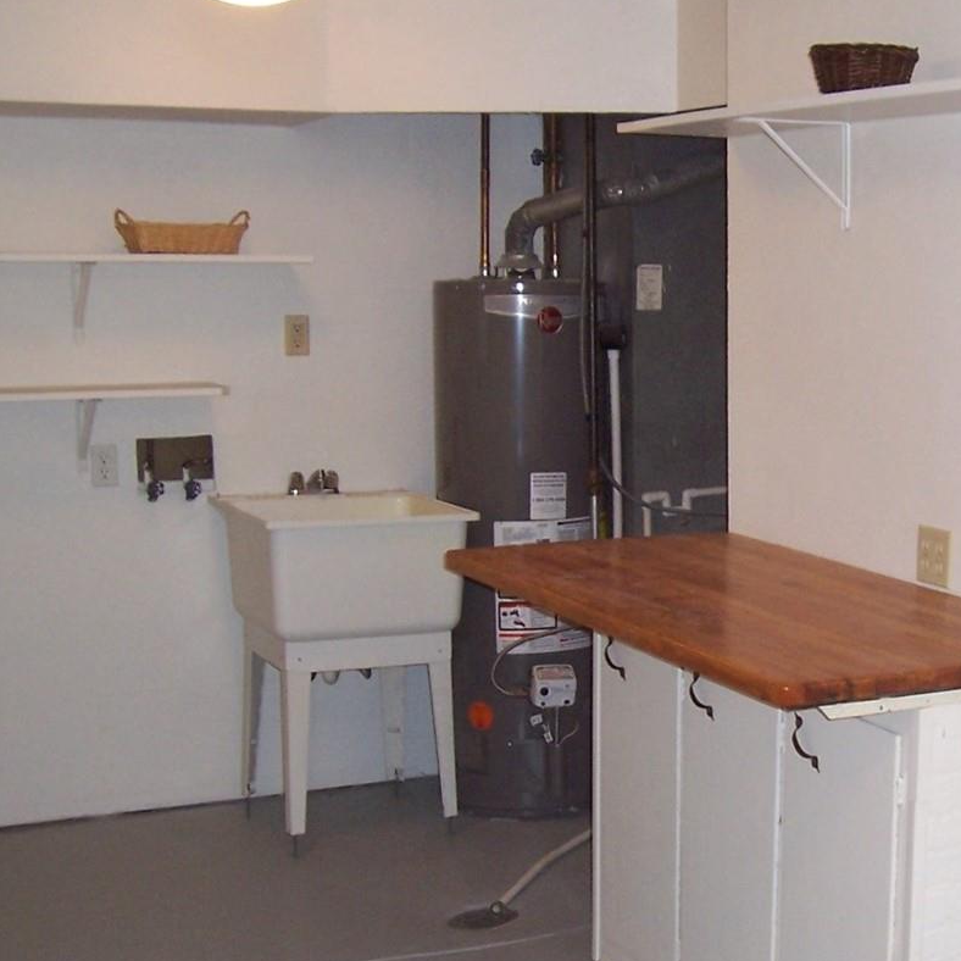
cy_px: 588
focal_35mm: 61
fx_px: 1916
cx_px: 856
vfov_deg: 28.1
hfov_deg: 27.2
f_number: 2.7
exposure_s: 1/60
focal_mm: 5.6
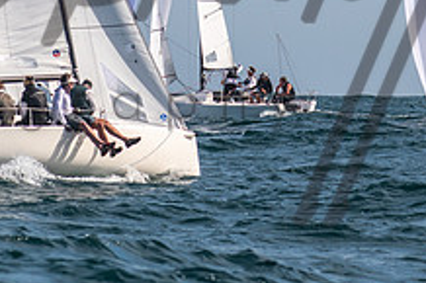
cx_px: 207
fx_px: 5191
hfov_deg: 4.7
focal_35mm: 439
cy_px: -44
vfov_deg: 3.1
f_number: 6.3
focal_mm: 110
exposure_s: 1/2000
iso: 200
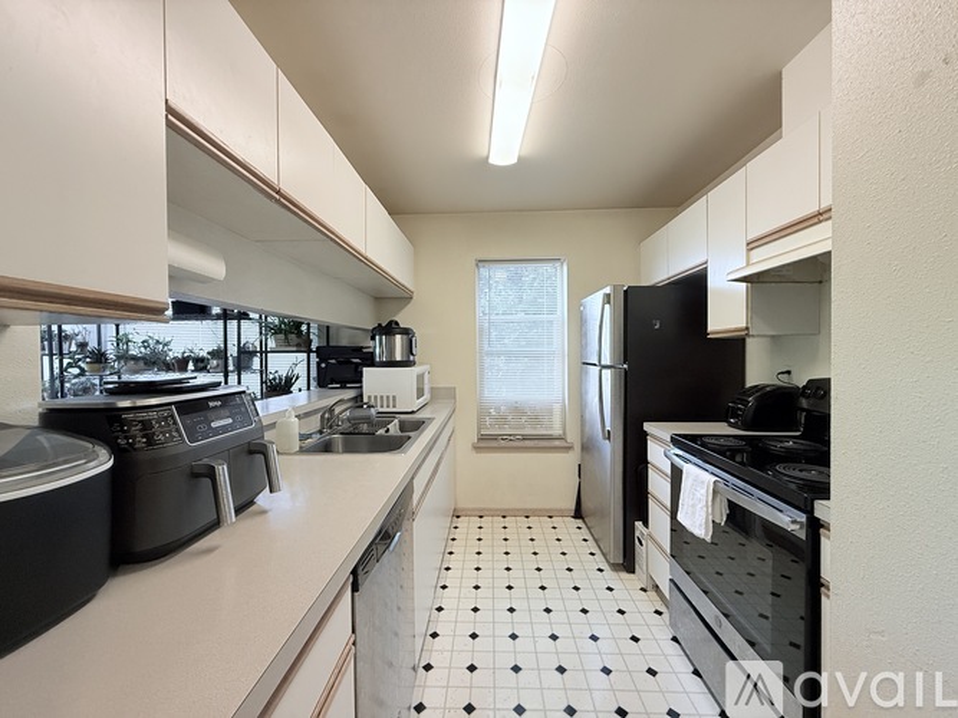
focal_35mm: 14
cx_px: 479
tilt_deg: -0.6
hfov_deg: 102.1
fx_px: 387
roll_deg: +0.9
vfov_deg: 85.7
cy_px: 359
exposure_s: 1/120
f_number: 2.2
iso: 250
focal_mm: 2.22
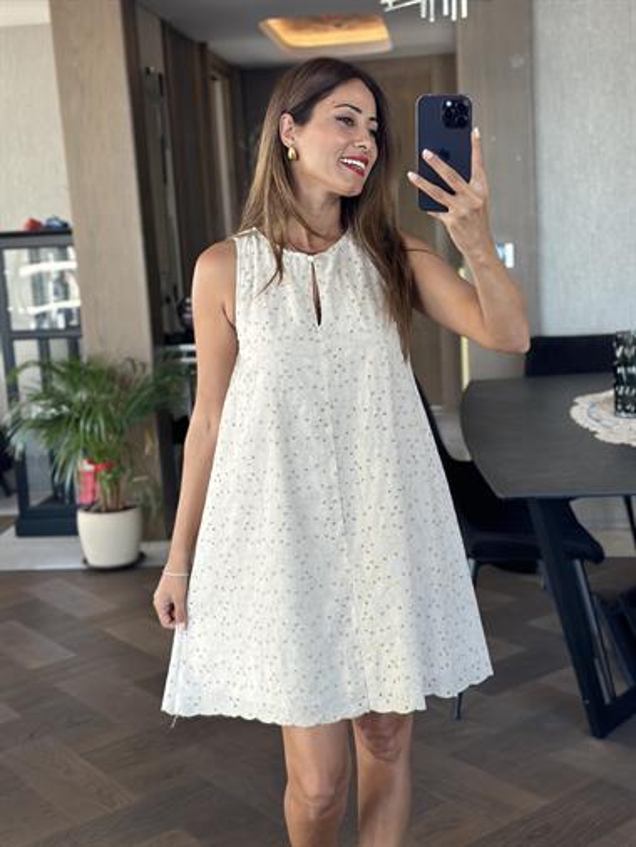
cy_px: 424
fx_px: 1175
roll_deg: +4.1
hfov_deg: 30.3
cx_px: 318
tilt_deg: -18.9
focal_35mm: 48
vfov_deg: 39.6
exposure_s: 1/118
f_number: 1.78
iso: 125
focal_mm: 6.86
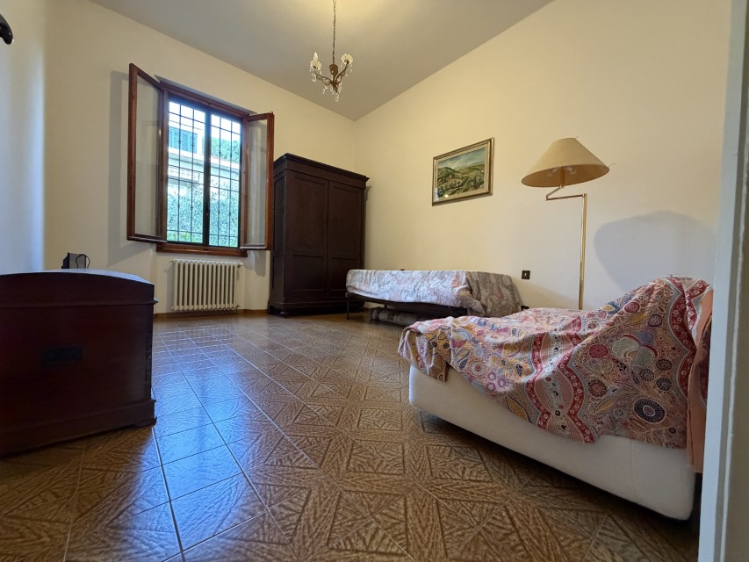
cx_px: 374
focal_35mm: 14
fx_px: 303
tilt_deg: -1.2
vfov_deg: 85.7
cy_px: 281
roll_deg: -1.7
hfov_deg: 102.1
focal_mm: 2.22
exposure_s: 1/50
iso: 640
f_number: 2.2
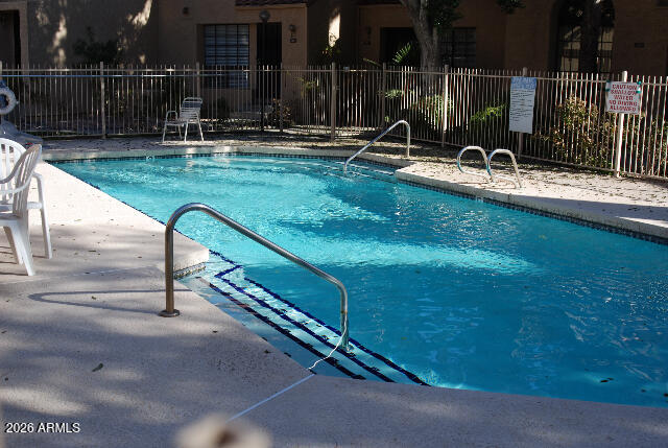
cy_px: 224
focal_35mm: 42
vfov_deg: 32.0
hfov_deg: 46.3
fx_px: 781
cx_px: 334
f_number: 7.1
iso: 100
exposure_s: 1/200
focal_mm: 28
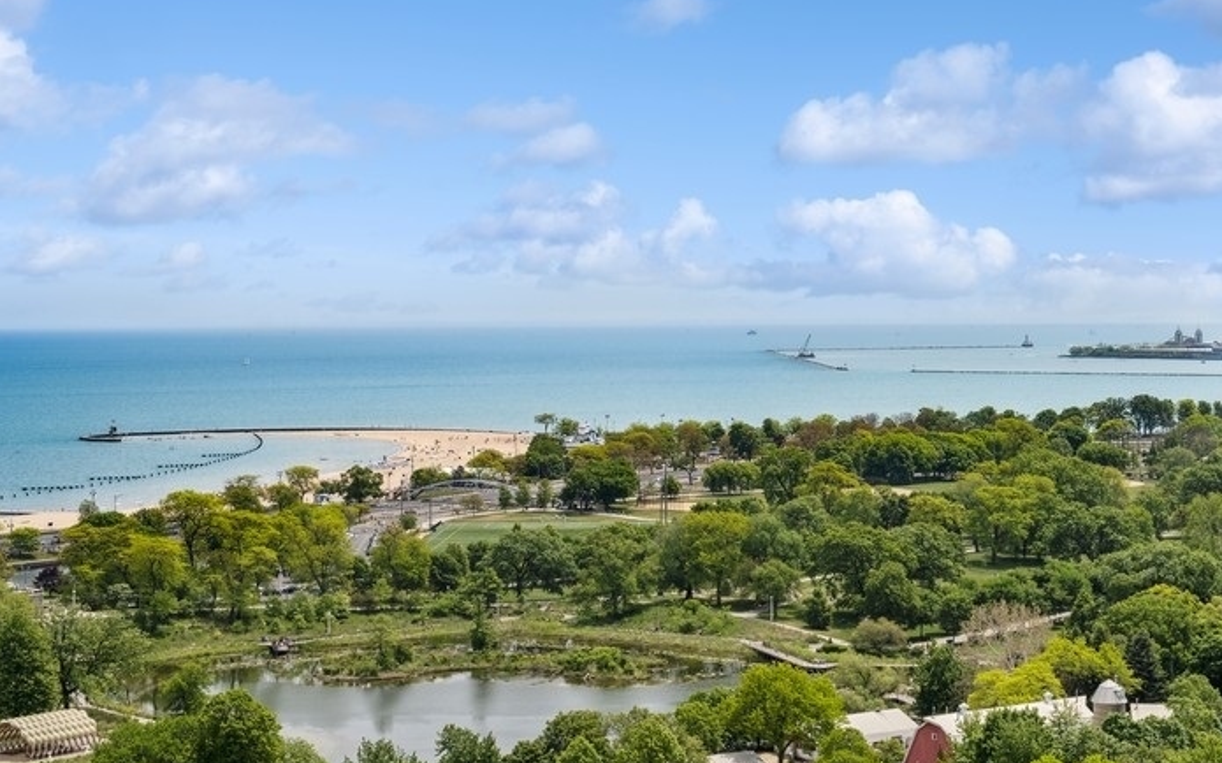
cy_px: 294
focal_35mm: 66
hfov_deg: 30.9
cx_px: 777
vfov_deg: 19.7
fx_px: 2197
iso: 200
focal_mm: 50
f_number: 9.5
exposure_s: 1/750
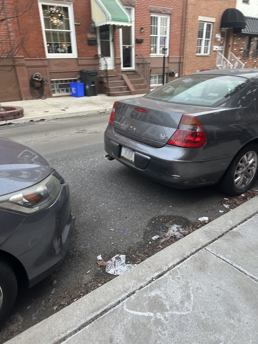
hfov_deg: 56.8
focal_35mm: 24
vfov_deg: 71.6
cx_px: 129
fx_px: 239
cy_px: 172
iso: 125
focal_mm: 6.86
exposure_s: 1/60
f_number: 1.78
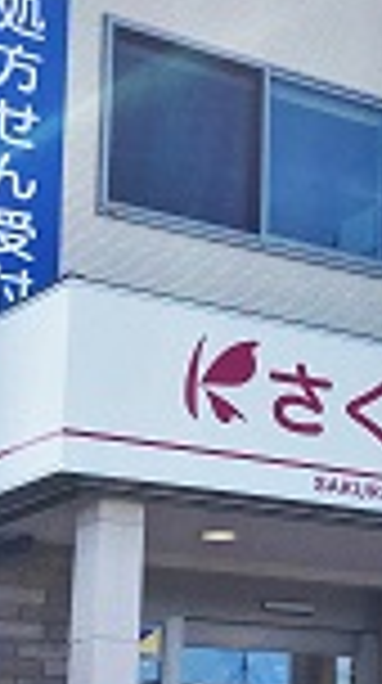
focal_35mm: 100
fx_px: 1809
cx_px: 593
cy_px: 459
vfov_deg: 21.3
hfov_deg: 11.5
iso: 25
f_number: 2.2
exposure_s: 1/2024
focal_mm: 4.15
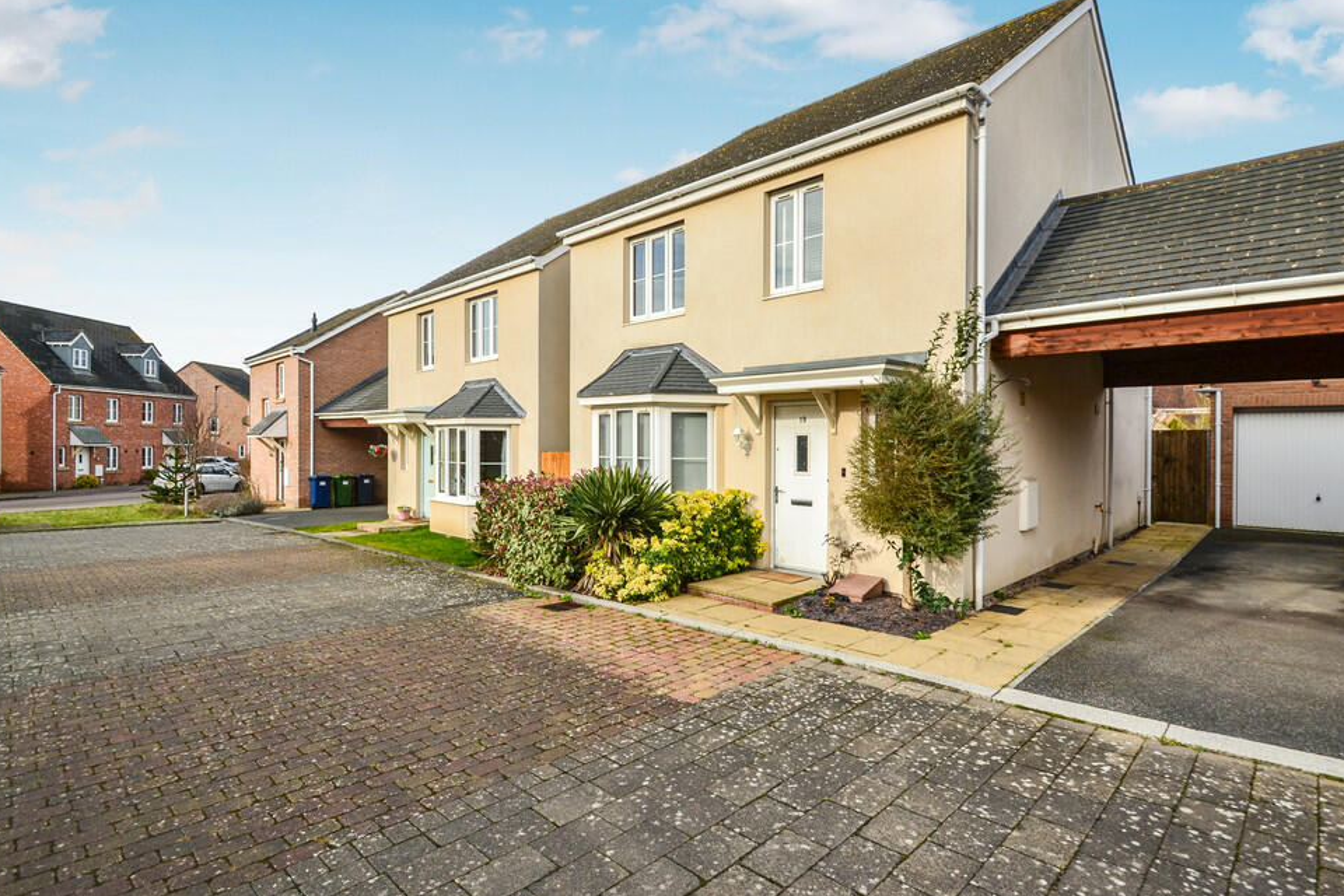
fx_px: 597
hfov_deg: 96.7
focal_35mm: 16
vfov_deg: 73.7
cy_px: 425
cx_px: 700
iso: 100
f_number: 6.3
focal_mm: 10
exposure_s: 1/125
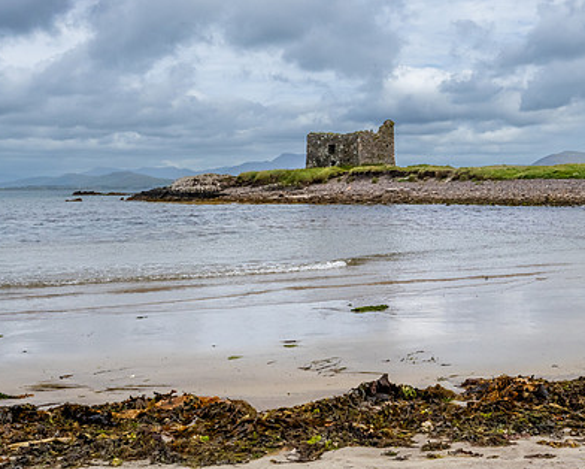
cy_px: 228
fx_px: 849
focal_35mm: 49
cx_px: 413
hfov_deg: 37.4
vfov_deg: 30.9
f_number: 18
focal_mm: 35
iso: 1250
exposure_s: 1/800
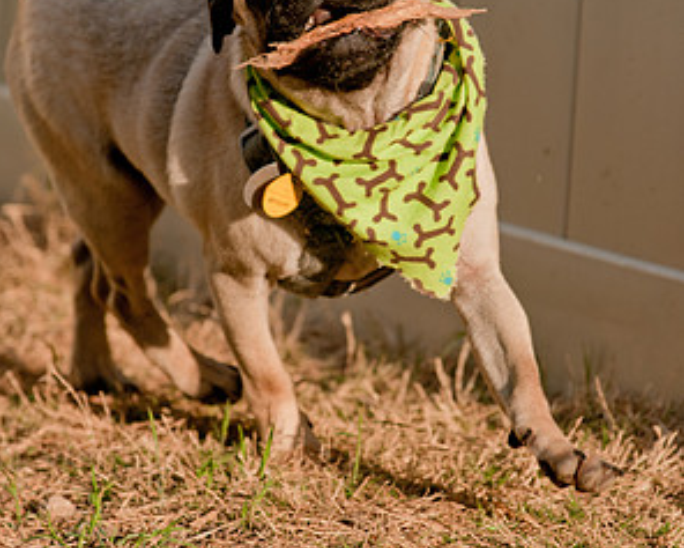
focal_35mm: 427
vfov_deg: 3.6
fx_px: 8647
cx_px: 341
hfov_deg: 4.5
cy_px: 227
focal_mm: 200
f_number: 5
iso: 250
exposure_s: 1/800
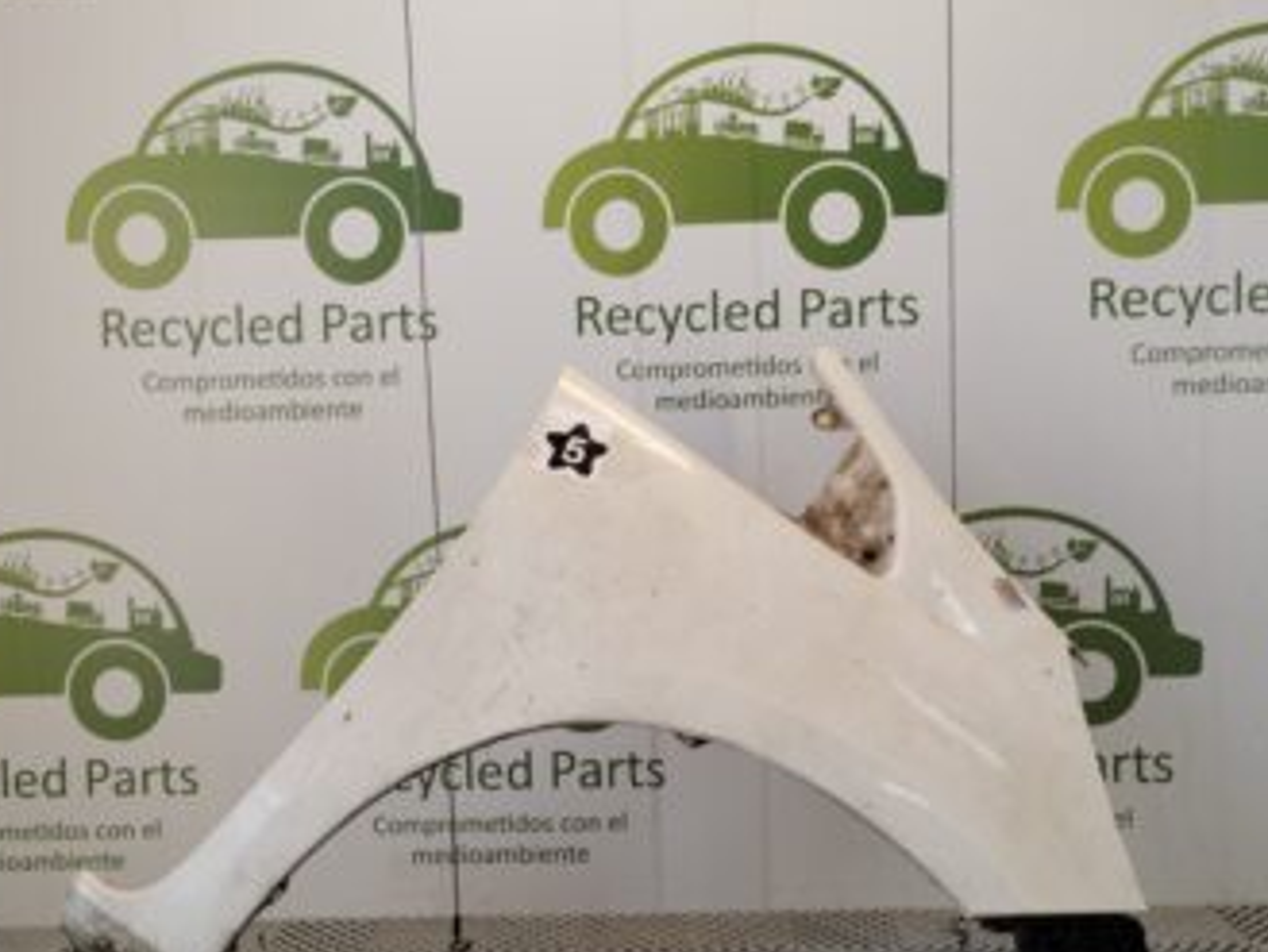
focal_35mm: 34
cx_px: 651
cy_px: 559
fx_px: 1246
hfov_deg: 53.9
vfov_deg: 41.7
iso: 391
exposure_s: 1/50
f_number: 1.8
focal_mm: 4.27
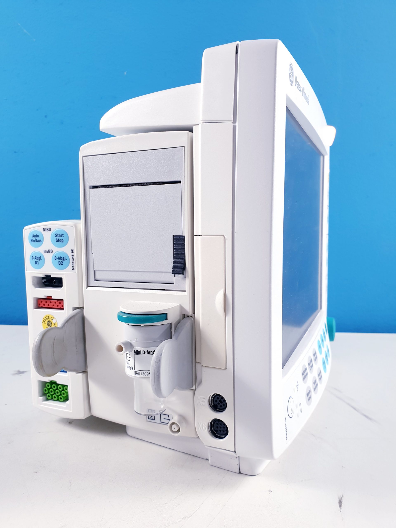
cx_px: 198
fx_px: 397
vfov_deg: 67.3
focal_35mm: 26
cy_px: 264
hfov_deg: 53.1
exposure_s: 1/50
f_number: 2.4
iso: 80
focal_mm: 4.3
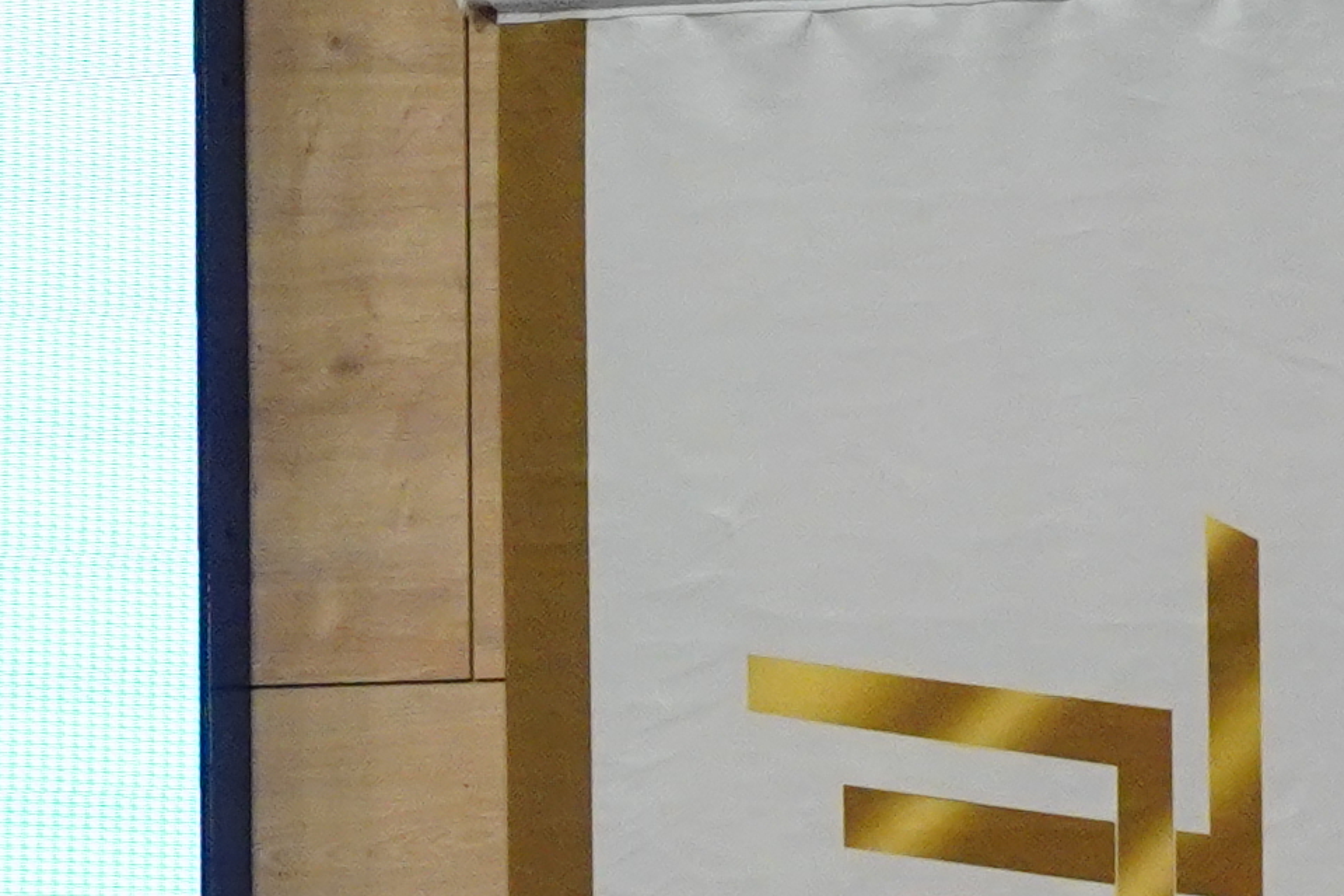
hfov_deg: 9.1
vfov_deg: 6.0
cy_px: 1695
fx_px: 8399
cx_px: 371
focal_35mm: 225
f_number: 2.8
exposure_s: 1/200
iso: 1250
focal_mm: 24
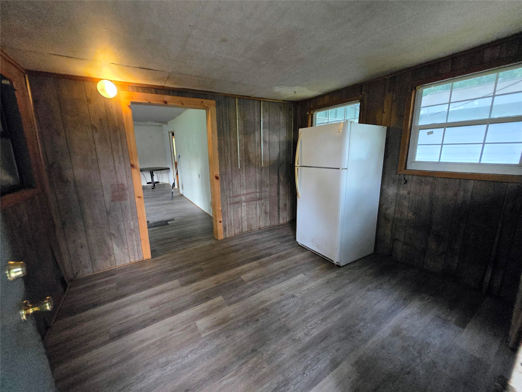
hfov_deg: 106.2
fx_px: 196
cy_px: 196
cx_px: 261
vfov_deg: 89.9
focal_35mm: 13
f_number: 2.2
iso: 1250
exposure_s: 1/40
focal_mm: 1.7
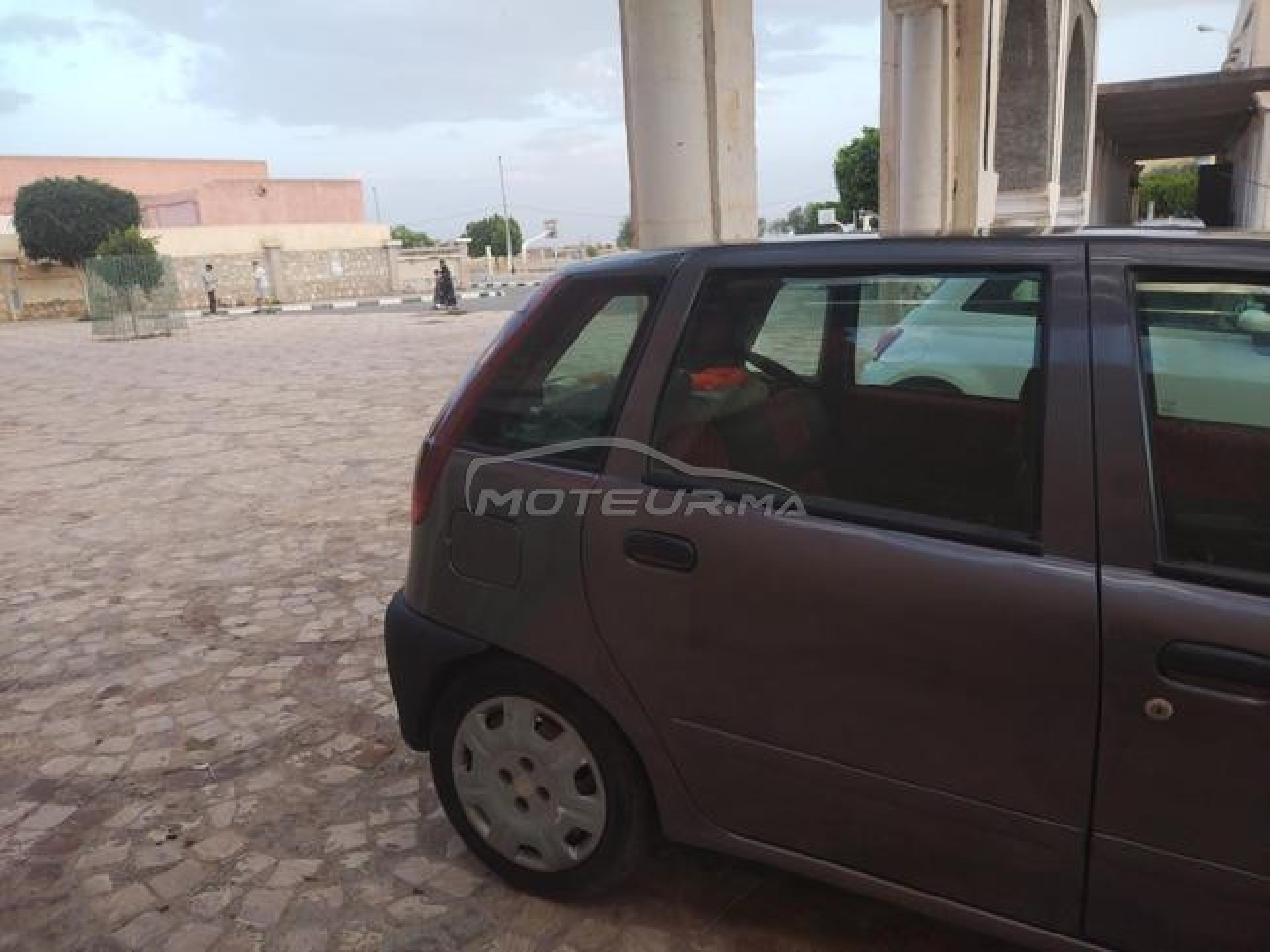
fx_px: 954
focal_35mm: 26
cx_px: 635
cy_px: 476
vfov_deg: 53.1
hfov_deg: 67.3
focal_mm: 4.75
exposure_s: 1/50
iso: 140
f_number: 1.8
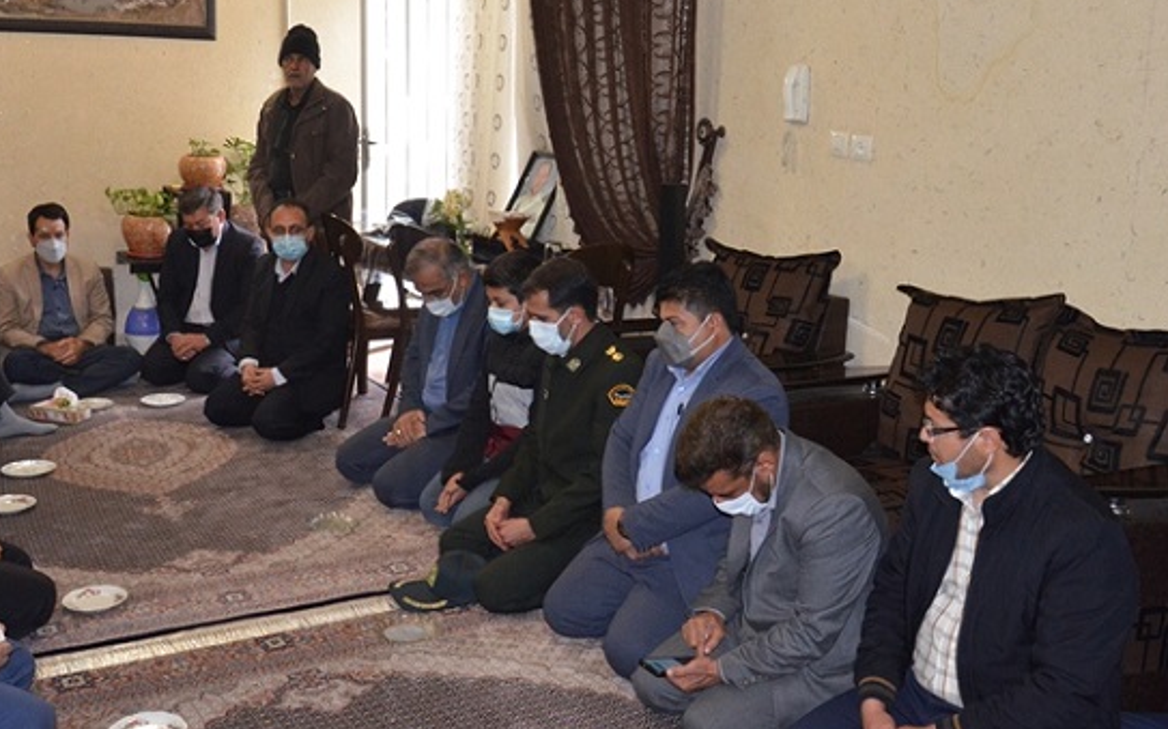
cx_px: 551
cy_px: 286
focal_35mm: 38
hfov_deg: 51.5
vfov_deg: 33.4
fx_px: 1209
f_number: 5.6
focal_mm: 18
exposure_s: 1/60
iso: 1600
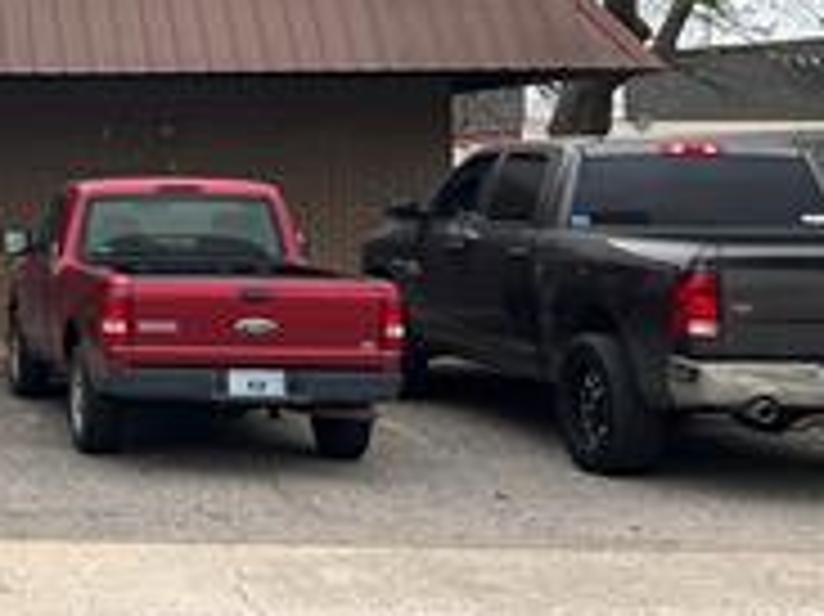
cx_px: -437
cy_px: 58
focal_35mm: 91
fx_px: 2165
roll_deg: -0.3
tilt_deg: +3.2
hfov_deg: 18.8
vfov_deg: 16.0
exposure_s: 1/461
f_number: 1.5
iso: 50
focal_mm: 5.7
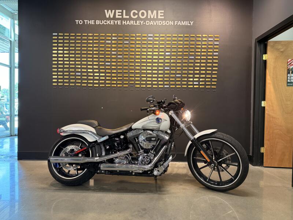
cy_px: 110
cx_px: 146
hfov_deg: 71.6
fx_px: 203
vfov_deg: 56.8
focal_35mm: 24
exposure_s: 1/60
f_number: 1.78
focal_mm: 6.76
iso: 200
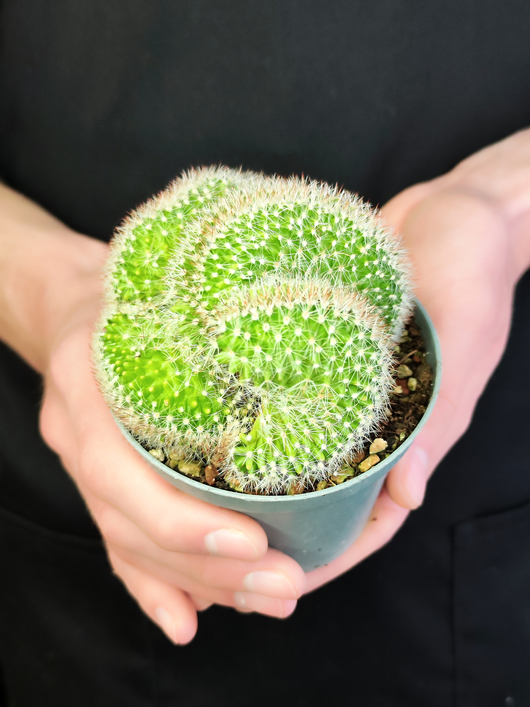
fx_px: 469
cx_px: 265
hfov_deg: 58.9
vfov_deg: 73.9
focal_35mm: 23
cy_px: 354
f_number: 1.69
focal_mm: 7.01
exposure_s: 1/50
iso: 1301
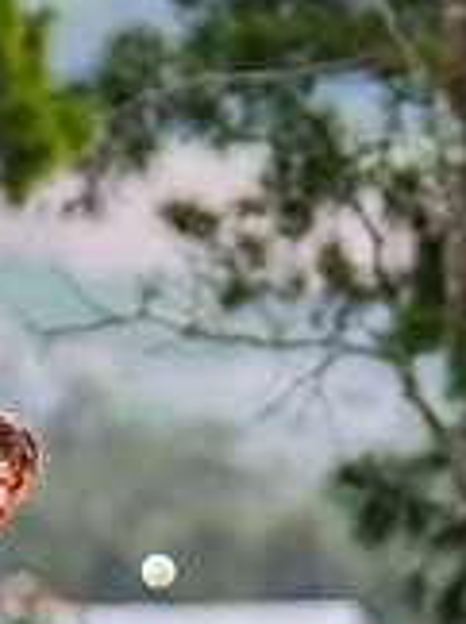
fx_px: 37685
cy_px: 557
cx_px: -74
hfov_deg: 0.7
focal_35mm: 2094
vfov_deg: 0.9
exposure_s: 1/1250
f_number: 9
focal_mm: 600
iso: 800
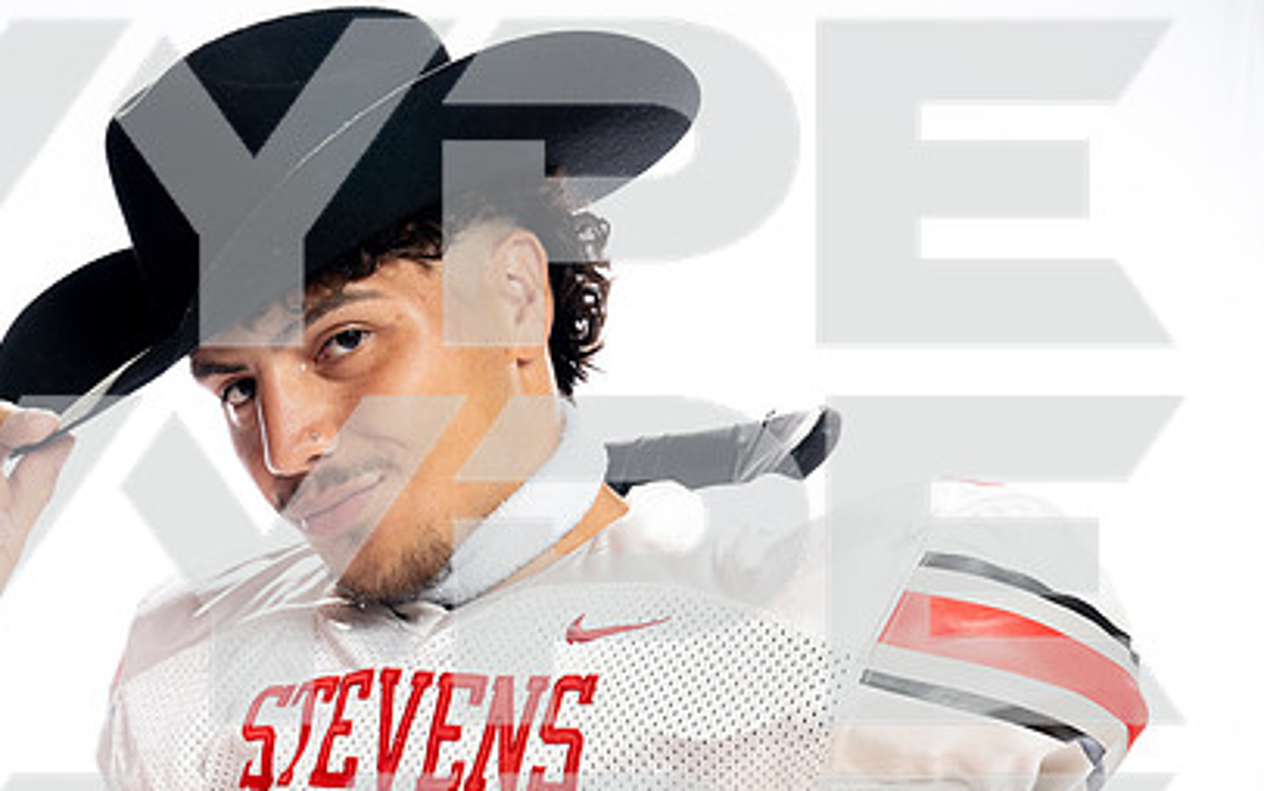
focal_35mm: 62
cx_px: 357
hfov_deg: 32.5
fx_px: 2136
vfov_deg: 20.9
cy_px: 543
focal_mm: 41
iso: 800
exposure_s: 1/250
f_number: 8
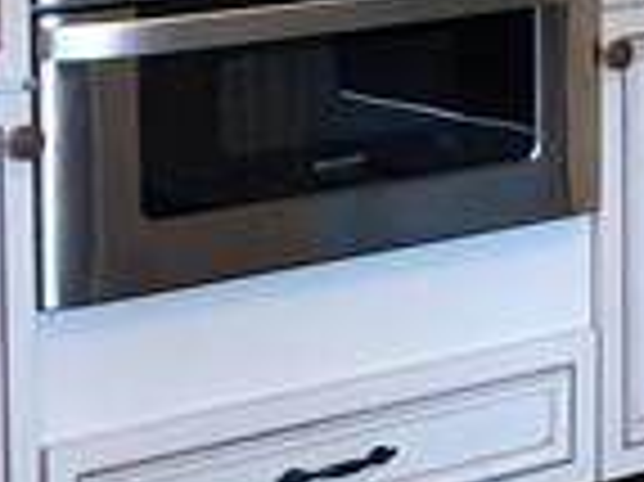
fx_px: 3736
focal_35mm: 201
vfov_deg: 7.3
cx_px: 1293
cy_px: -54
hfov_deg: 9.2
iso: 100
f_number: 1.8
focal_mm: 3.99
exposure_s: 1/13
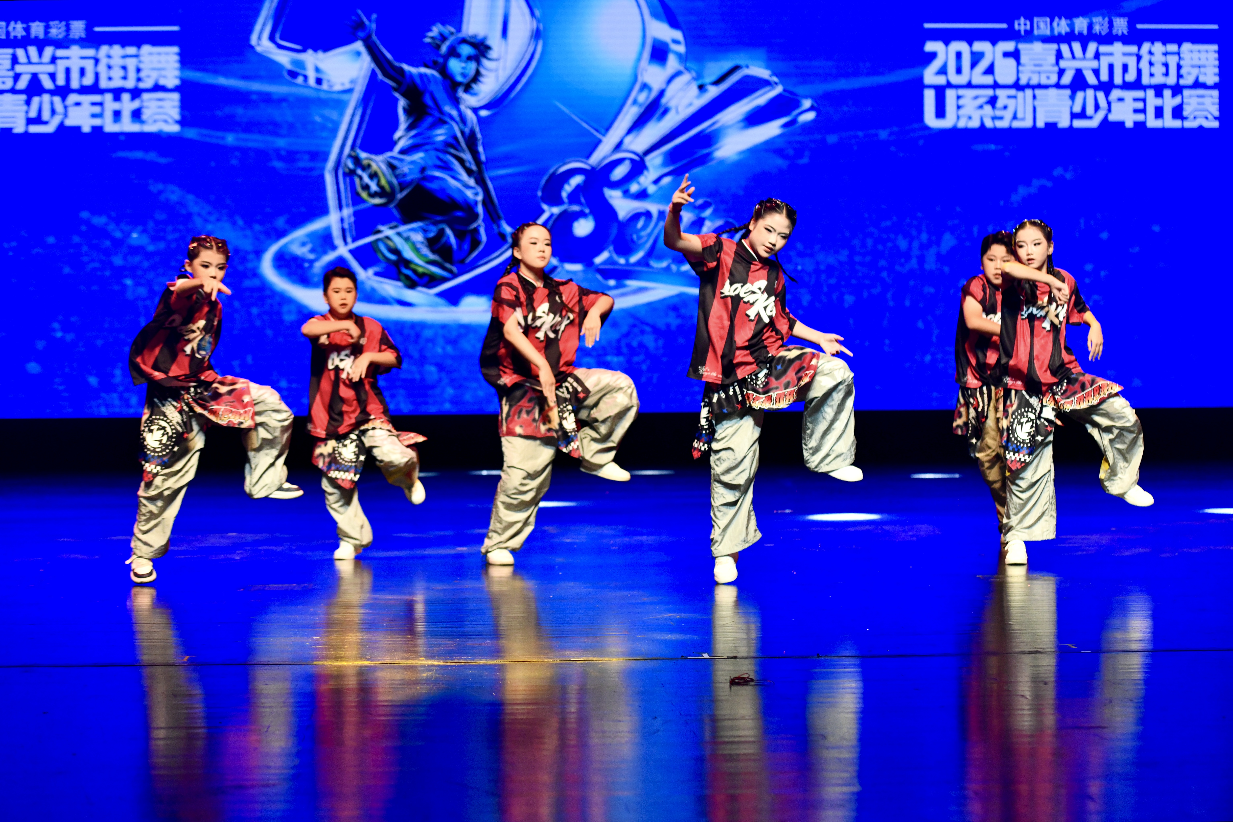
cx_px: 616
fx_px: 2397
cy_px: 411
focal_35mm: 70
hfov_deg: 28.8
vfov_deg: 19.5
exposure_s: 1/500
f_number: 3.5
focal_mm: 70
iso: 1600
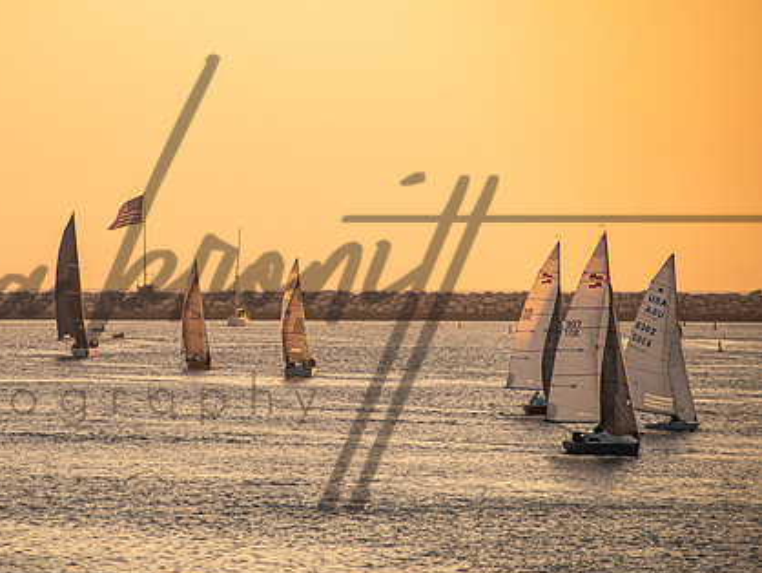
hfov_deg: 5.2
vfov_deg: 3.9
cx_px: 222
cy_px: 261
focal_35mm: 378
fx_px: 8326
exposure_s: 1/100
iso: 400
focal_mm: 180
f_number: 6.3
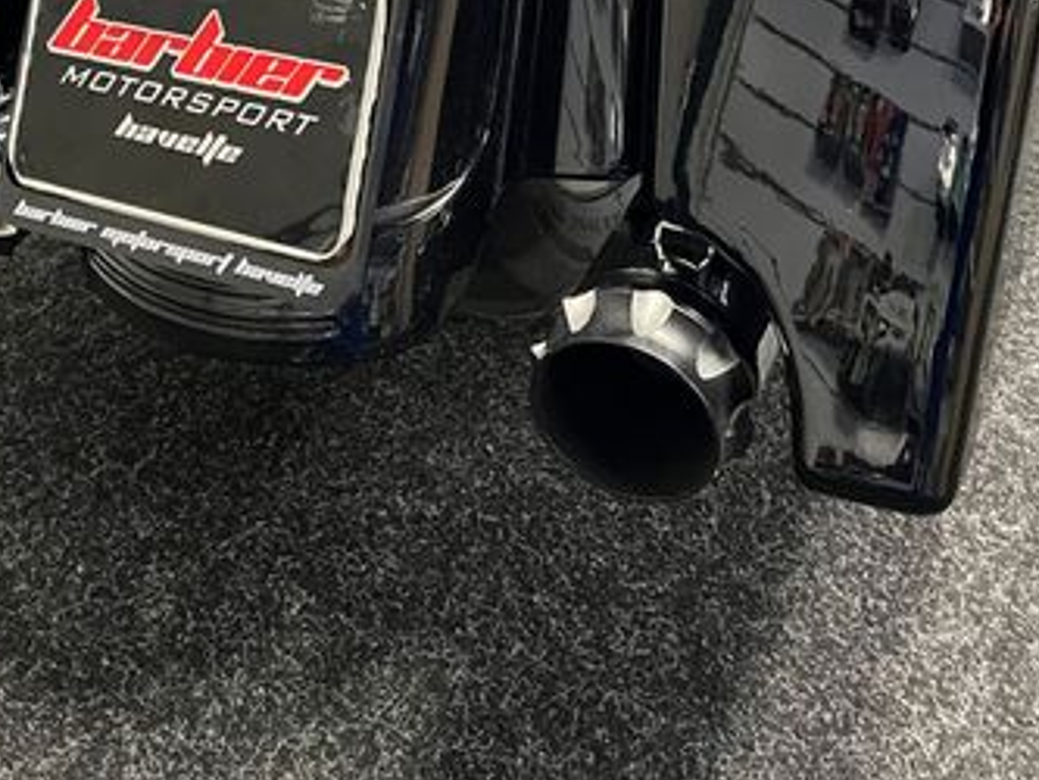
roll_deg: -3.9
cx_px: 356
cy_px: 34
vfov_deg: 27.7
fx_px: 1501
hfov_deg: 37.8
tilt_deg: -31.8
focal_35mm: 50
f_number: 1.6
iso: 500
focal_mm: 5.1
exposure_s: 1/33
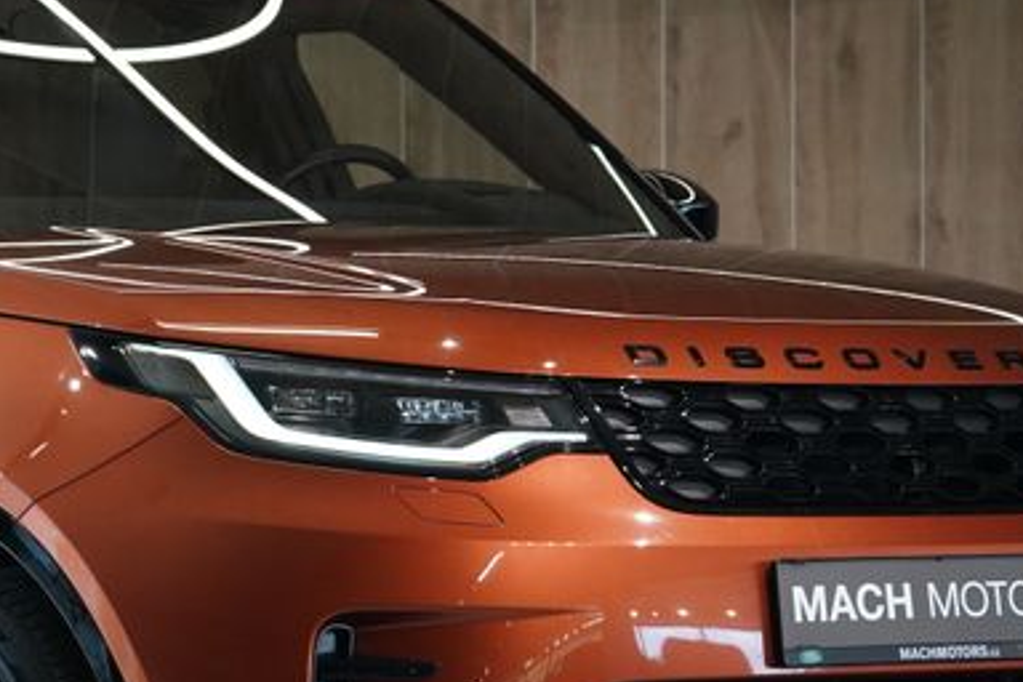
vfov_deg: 8.2
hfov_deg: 12.2
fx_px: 4774
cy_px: 500
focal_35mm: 168
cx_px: 208
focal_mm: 63
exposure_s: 1/160
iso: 2500
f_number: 5.6
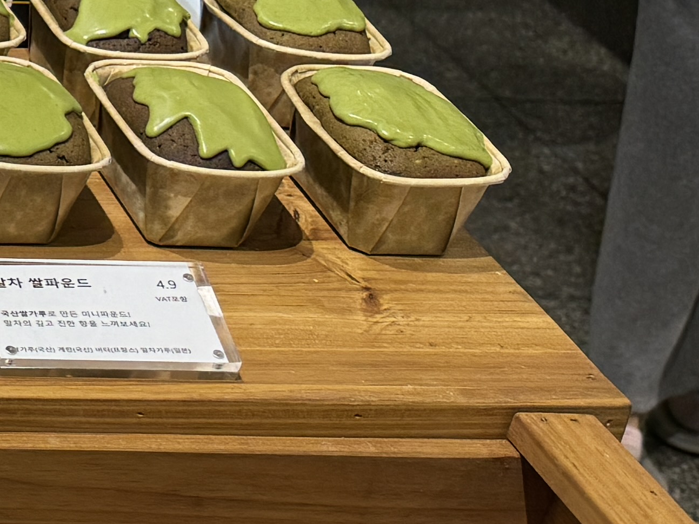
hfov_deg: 15.3
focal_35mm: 106
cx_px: -662
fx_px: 2141
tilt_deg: -30.9
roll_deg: -1.3
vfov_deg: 13.9
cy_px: 371
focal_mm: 6.76
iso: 160
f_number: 1.78
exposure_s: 1/120
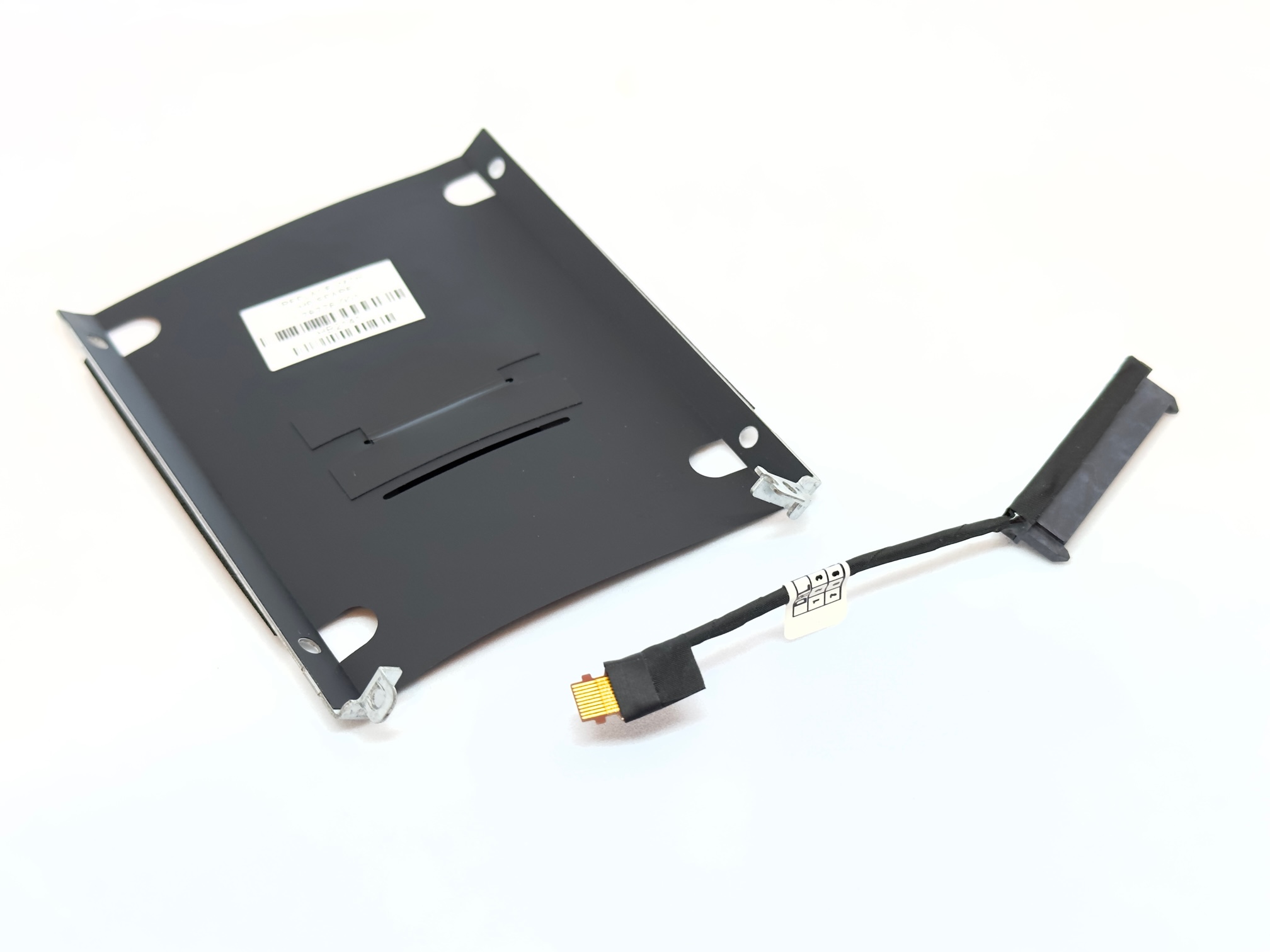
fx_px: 1761
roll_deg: +1.9
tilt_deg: -42.7
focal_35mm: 48
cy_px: 476
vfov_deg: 30.3
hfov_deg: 39.7
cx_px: 635
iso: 100
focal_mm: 6.86
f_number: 1.78
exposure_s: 1/100
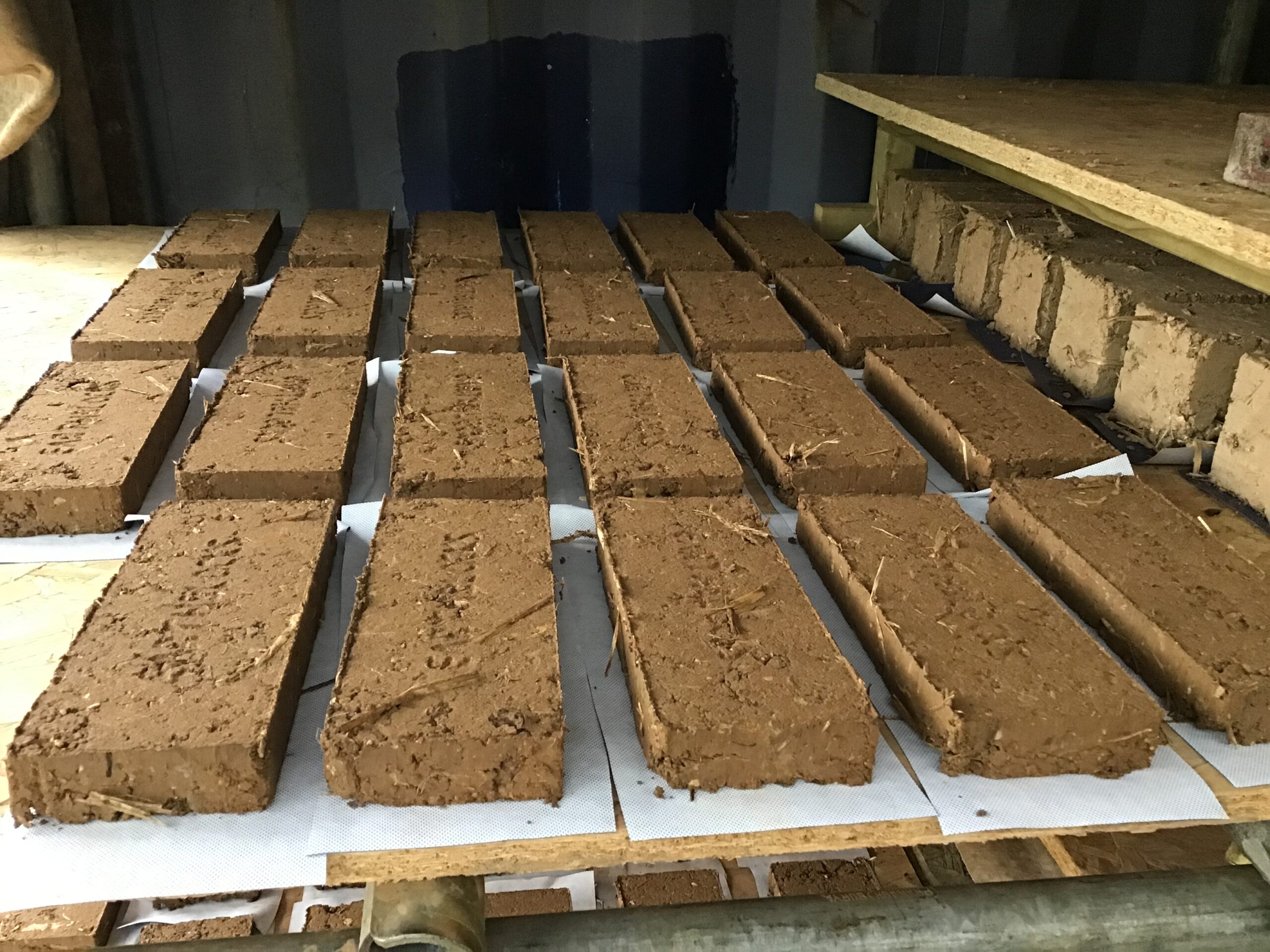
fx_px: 1137
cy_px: 476
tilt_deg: -24.6
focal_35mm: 31
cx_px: 635
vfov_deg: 45.4
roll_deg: -2.2
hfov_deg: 58.4
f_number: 2.4
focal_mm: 3.3
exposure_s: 1/33
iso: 200
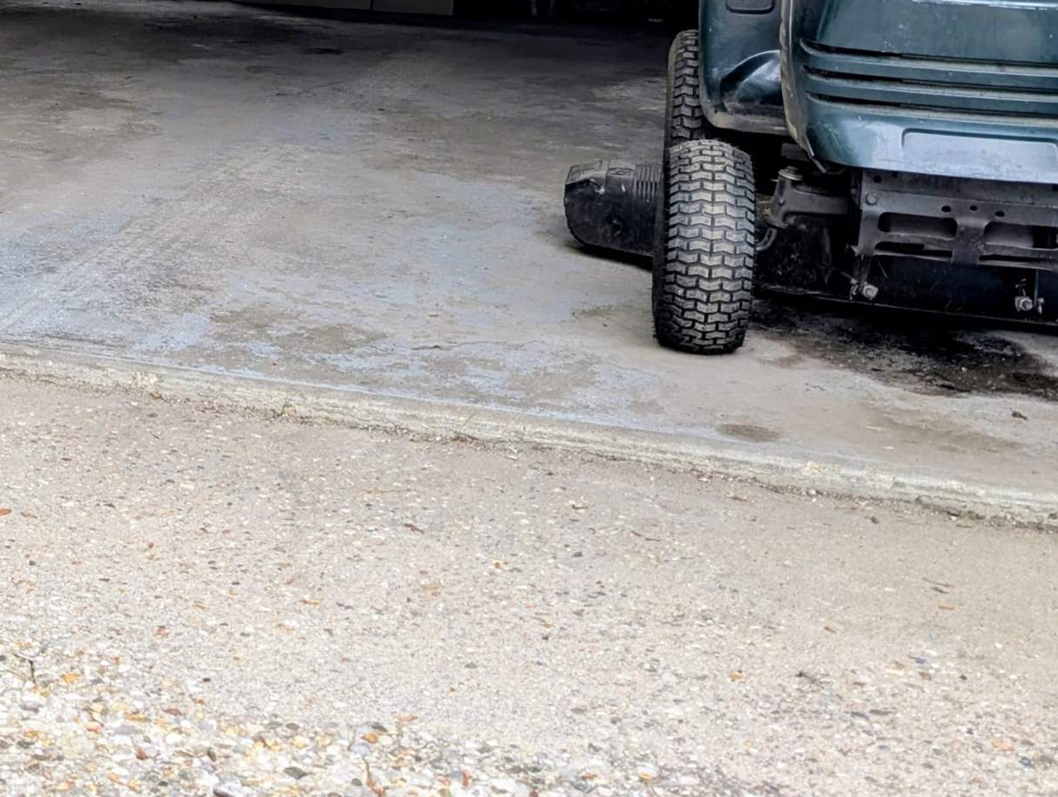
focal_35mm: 60
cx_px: 38
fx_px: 1837
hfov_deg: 30.2
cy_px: 5
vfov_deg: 23.5
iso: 22
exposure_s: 1/51.1
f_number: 1.68
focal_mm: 6.9
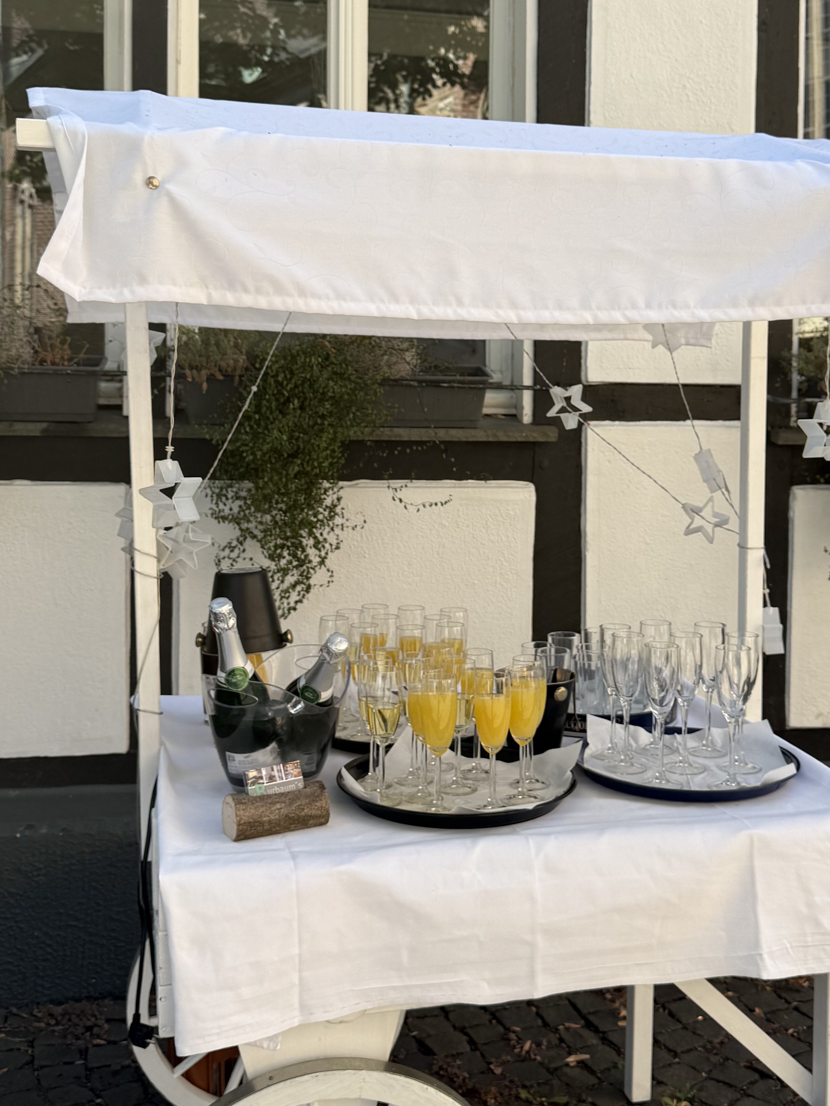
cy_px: 496
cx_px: 472
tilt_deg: -0.9
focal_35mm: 40
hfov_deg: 35.9
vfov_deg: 46.7
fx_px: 1279
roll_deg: -1.2
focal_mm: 6.76
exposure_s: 1/1437
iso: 80
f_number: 1.78
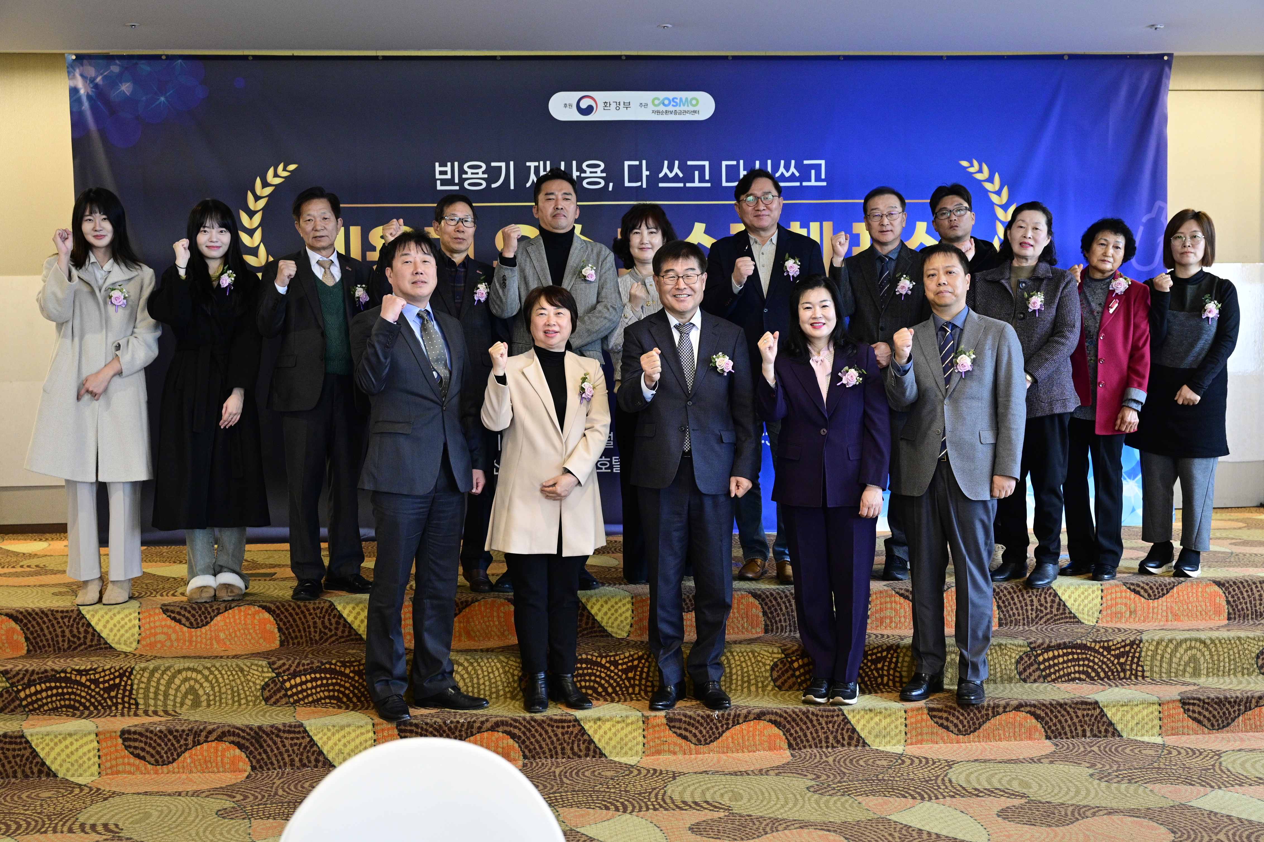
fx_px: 1404
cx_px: 632
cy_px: 421
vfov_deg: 33.4
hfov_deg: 48.5
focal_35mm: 40
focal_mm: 40
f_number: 4
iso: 2500
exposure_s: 1/100
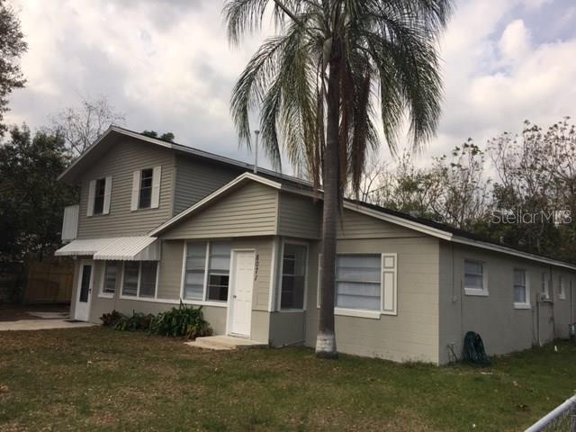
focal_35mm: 29
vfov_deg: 48.2
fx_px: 483
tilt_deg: +8.6
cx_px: 288
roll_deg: -2.7
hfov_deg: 61.7
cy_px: 216
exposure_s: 1/1709
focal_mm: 4.15
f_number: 2.2
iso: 40
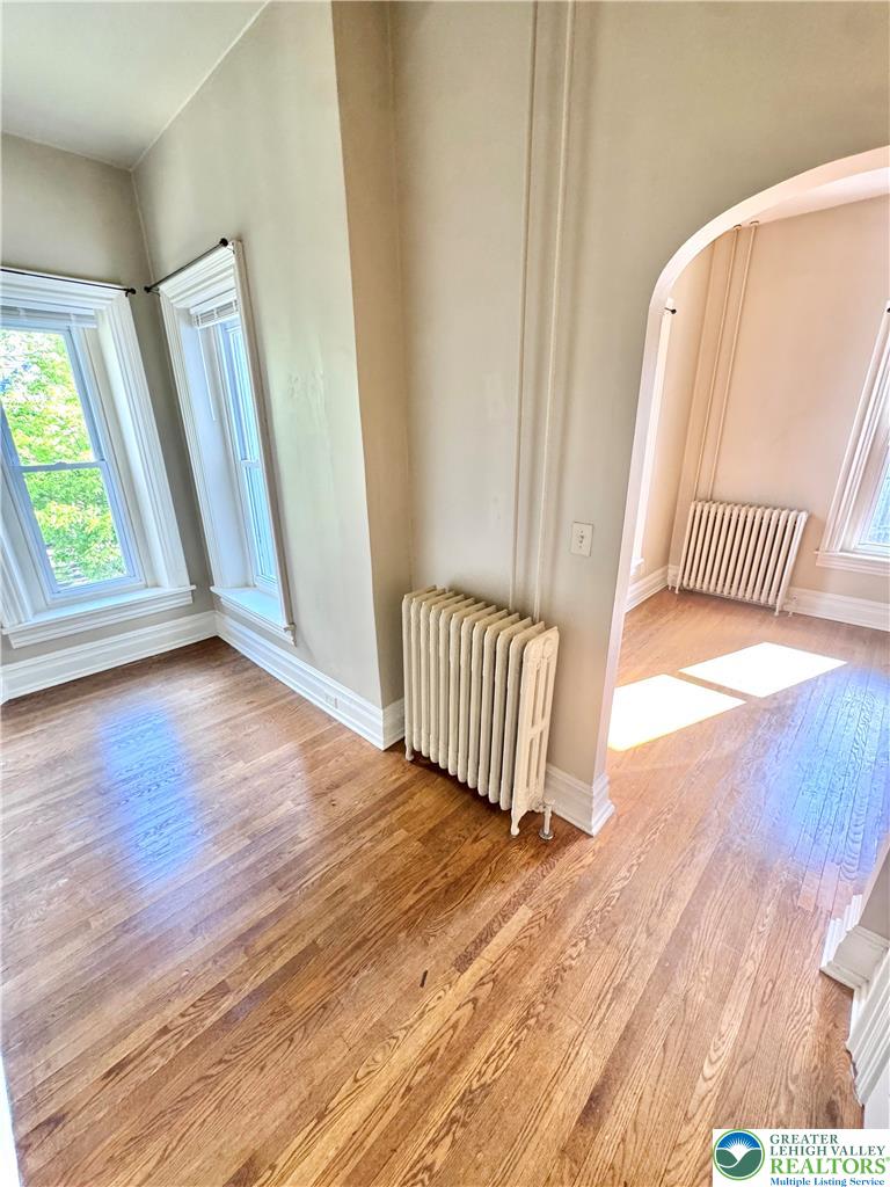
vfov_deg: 102.1
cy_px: 594
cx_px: 445
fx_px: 480
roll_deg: +1.2
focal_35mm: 14
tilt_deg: -21.4
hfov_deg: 85.7
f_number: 2.2
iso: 320
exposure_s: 1/99
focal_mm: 2.22
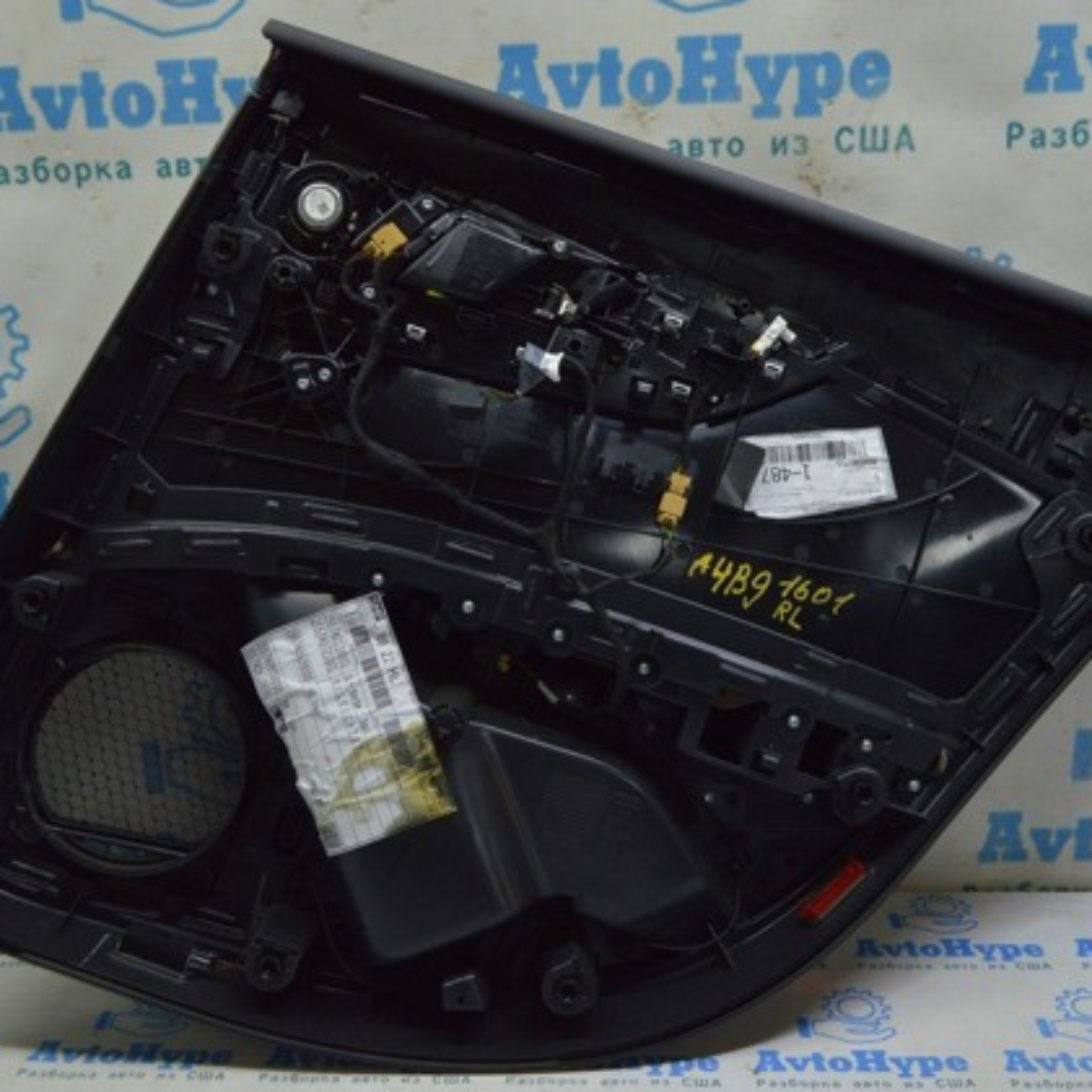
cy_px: 549
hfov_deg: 41.2
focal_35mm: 41
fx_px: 1451
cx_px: 501
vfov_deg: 41.3
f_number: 5.6
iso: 400
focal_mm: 21
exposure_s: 1/40
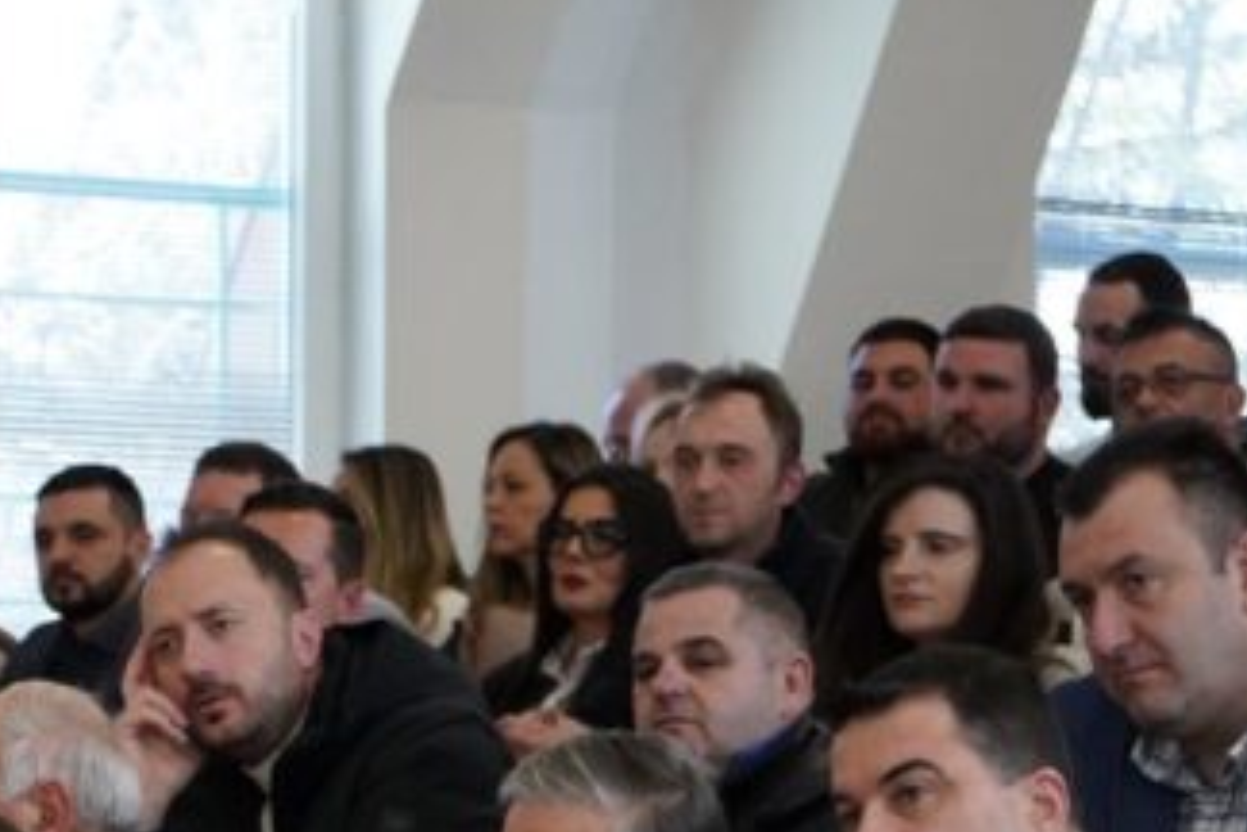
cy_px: 1177
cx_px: -662
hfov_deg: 10.3
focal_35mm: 193
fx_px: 6685
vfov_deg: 7.0
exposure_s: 1/400
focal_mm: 61
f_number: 5.6
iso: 3200
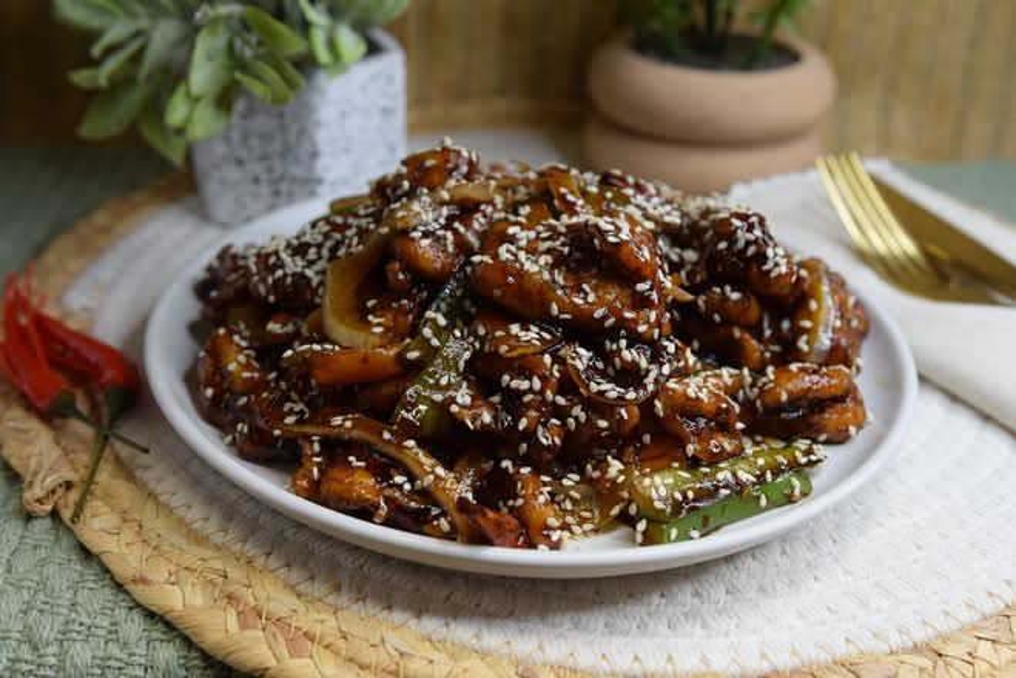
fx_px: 1186
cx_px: 508
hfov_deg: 46.4
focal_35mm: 42
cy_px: 339
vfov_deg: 31.9
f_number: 4.8
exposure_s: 1/90
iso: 400
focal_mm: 28
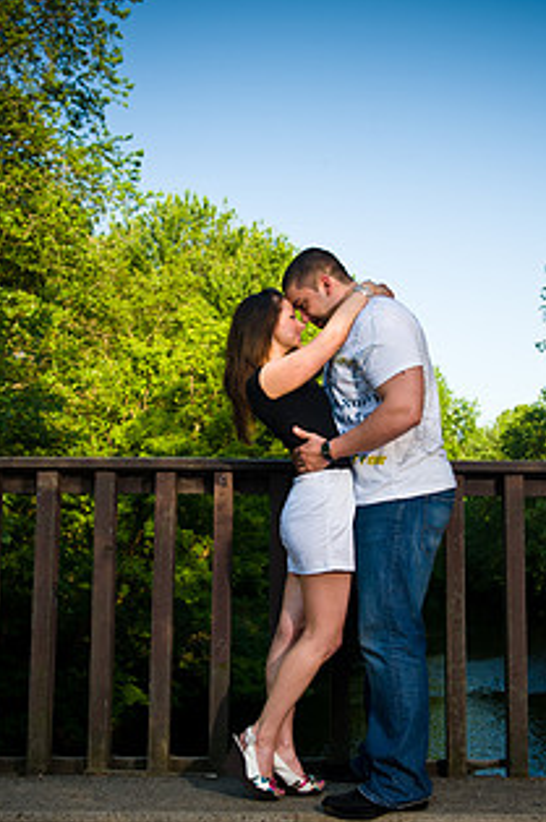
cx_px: 317
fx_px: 1141
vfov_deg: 39.6
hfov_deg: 26.9
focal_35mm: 50
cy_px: 428
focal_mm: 35
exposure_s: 1/1000
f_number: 4
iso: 400
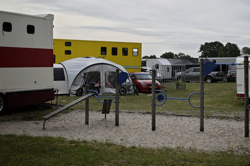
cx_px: 152
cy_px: 57
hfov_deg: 33.3
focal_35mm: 60
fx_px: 417
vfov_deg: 22.5
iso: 160
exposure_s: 1/2000
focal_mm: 30
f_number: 4
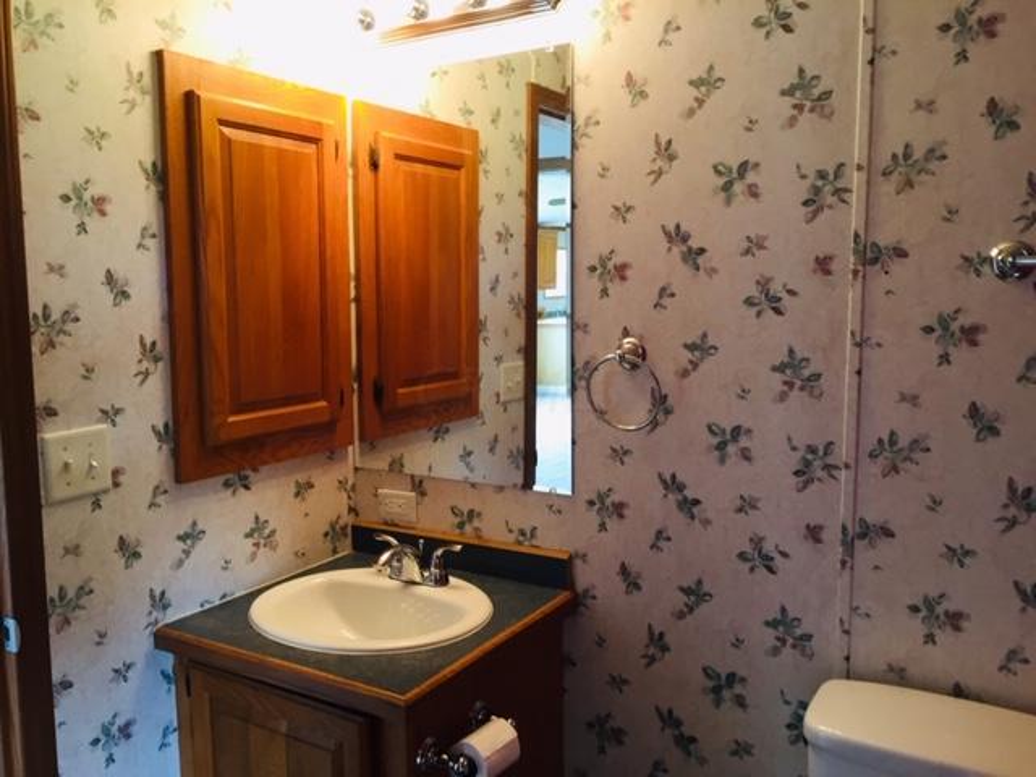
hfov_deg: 61.7
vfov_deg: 48.2
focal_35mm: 29
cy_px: 388
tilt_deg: -6.0
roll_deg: -0.7
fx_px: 868
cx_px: 518
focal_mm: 4.15
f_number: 2.2
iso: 64
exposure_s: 1/30
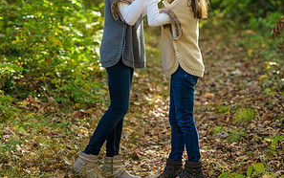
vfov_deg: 7.6
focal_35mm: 173
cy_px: 30
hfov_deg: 12.1
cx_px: 142
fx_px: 1340
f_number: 3.2
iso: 200
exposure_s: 1/200
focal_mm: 112
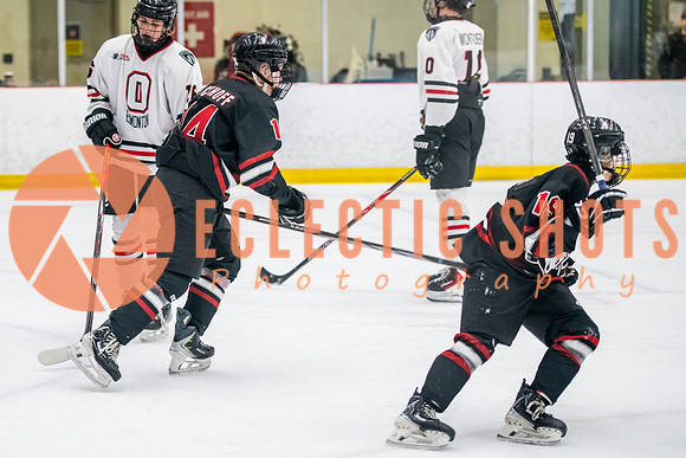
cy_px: 195
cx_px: 220
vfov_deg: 10.3
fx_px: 2537
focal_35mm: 133
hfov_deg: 15.4
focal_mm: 98
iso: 2500
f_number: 3.2
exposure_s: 1/800
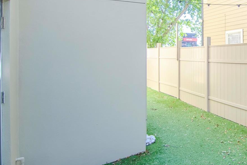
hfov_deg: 55.5
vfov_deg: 43.5
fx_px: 205
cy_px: 65
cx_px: 213
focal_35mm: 30
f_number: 10
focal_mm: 11
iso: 800
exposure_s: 1/60
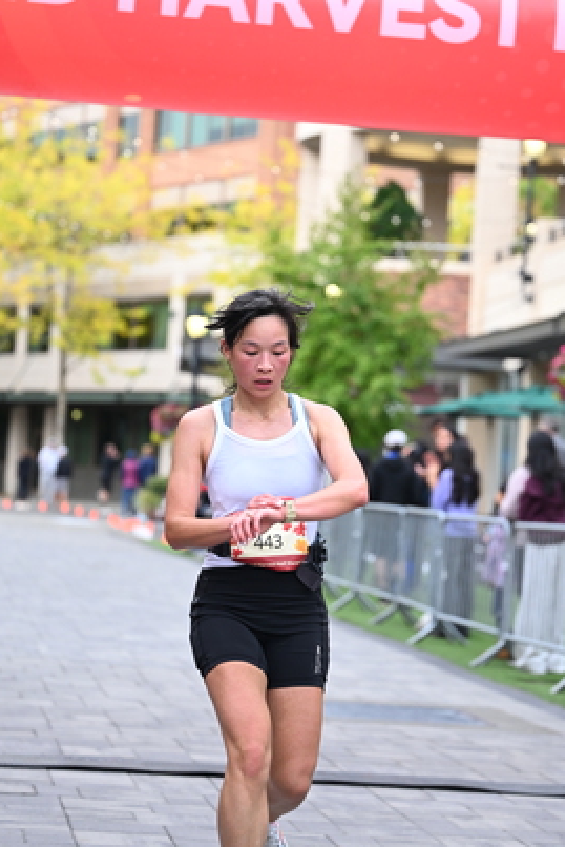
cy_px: 372
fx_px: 2470
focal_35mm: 105
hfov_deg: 13.0
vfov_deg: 19.4
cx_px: 362
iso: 1000
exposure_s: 1/1600
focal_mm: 77
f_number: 2.8
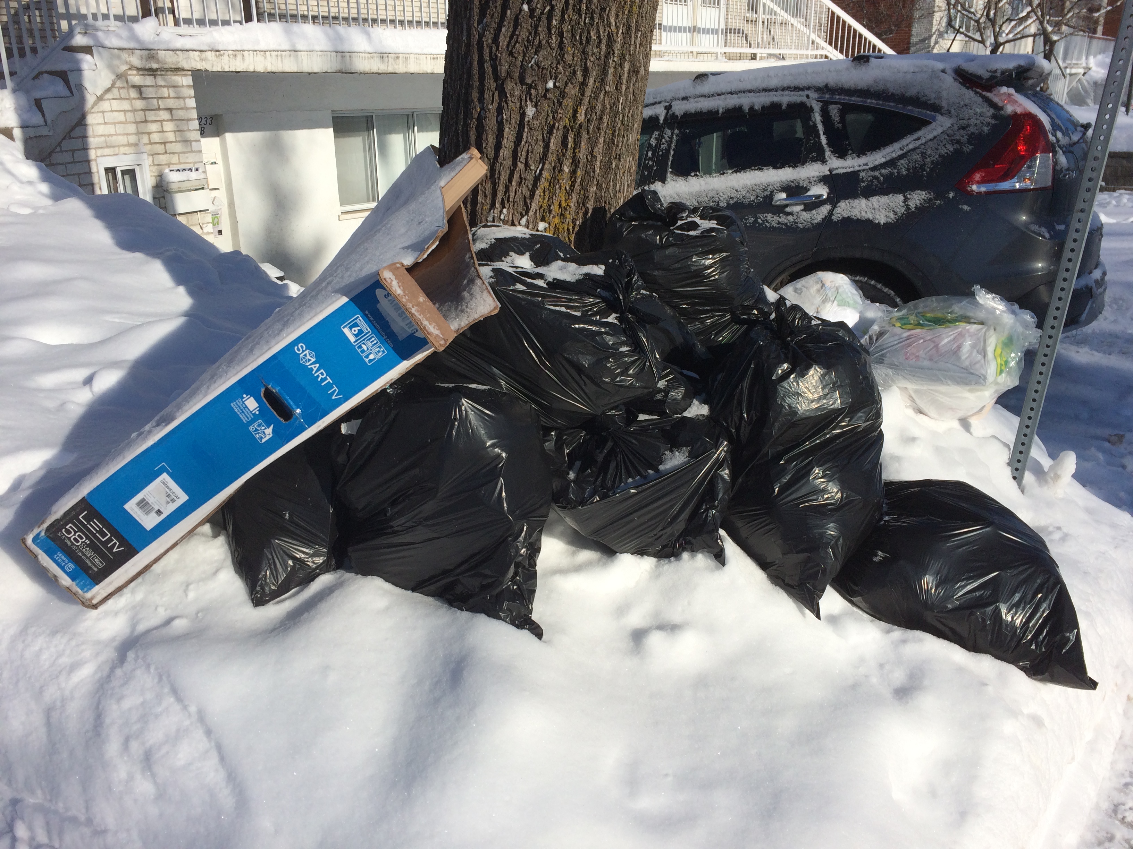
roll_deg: +0.4
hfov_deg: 61.7
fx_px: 949
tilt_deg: -20.0
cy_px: 424
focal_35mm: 29
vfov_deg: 48.2
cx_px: 566
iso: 32
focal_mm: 4.15
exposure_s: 1/4115
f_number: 2.2
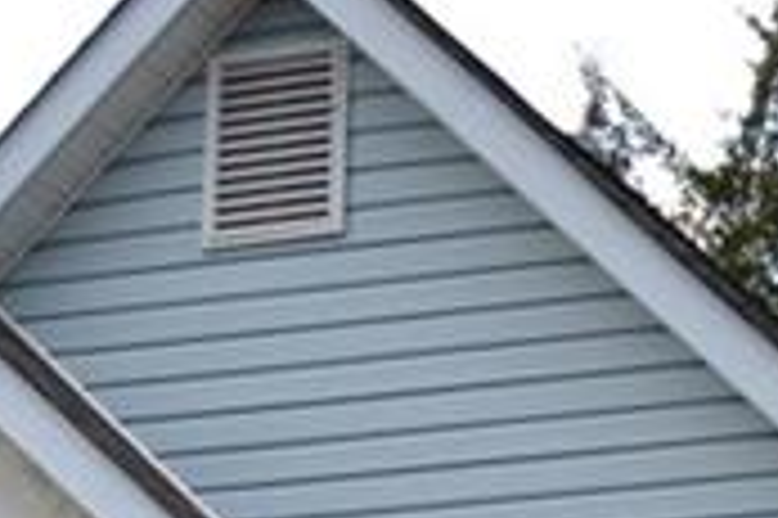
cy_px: 1284
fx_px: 4599
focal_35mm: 213
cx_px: 1569
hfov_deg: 9.1
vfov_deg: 6.1
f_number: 6.3
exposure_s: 1/160
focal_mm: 24
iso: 100
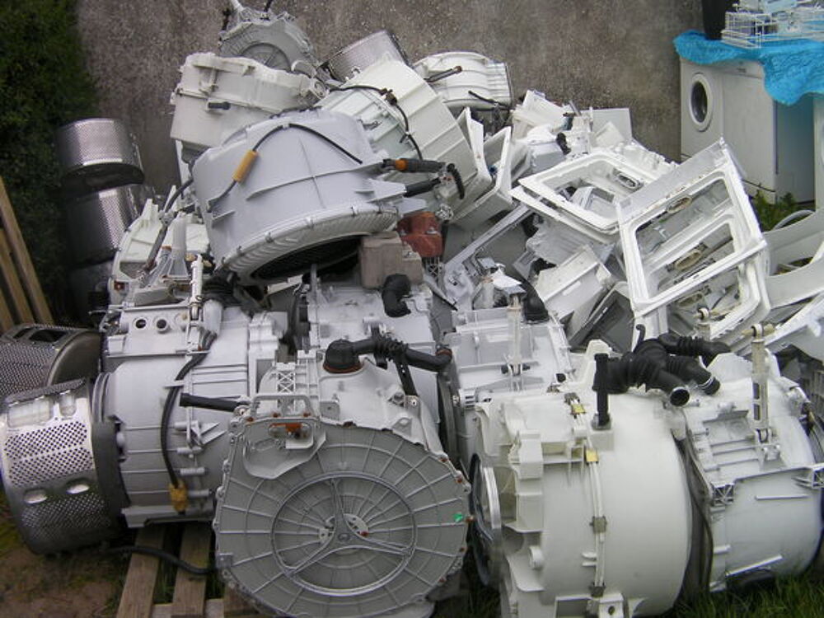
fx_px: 905
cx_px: 412
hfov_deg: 49.0
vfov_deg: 37.7
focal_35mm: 38
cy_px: 309
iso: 50
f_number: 3.5
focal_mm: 6.8
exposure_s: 1/434
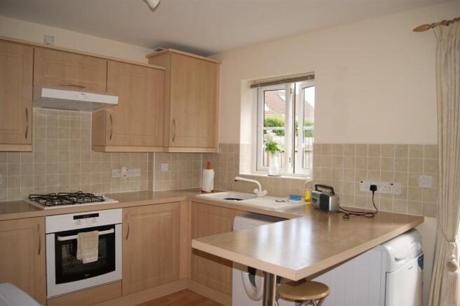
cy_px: 153
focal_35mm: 27
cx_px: 230
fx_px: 345
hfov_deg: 67.4
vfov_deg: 47.8
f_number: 4.5
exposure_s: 1/60
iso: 100
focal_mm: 18
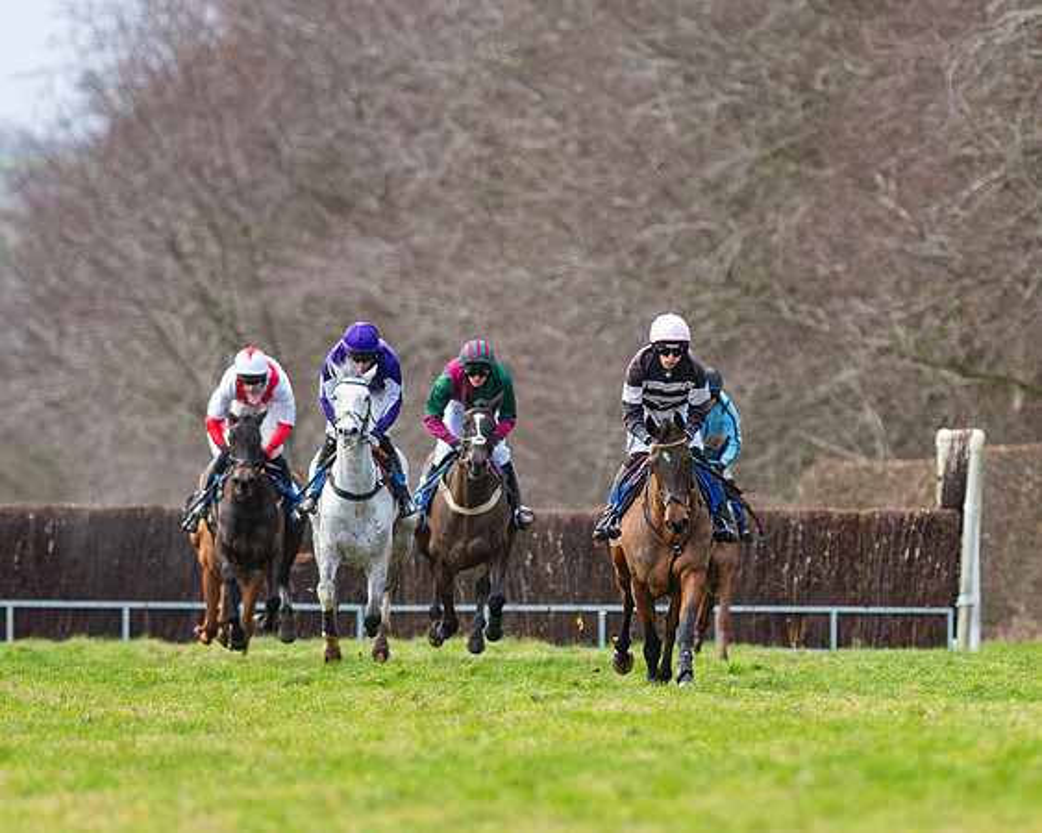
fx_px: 19303
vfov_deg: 2.5
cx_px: 693
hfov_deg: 3.1
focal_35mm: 626
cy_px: 503
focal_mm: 300
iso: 1000
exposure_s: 1/1250
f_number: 4
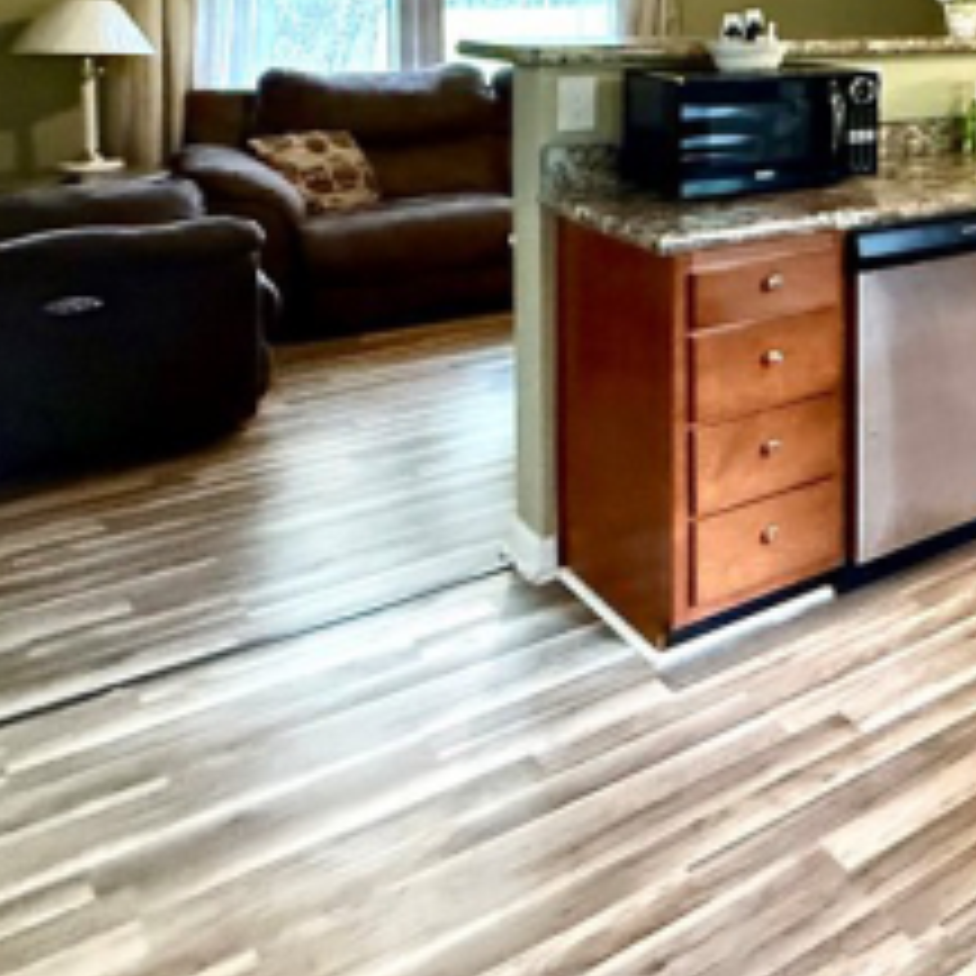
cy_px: 54
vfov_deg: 39.8
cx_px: 1253
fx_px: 1212
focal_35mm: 38
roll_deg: -0.2
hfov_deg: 33.1
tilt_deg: -1.4
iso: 640
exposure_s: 1/60
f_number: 2.2
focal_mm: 2.22
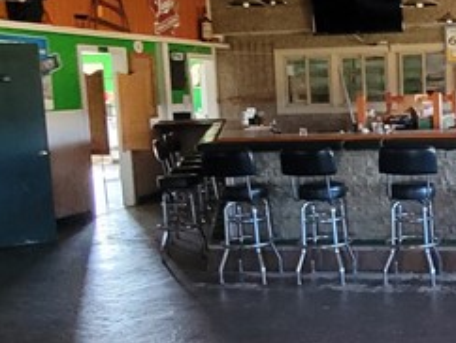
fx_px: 725
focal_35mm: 55
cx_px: 450
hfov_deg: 32.3
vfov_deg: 26.6
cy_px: 194
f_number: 2.2
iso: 400
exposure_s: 1/30
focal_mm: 1.74
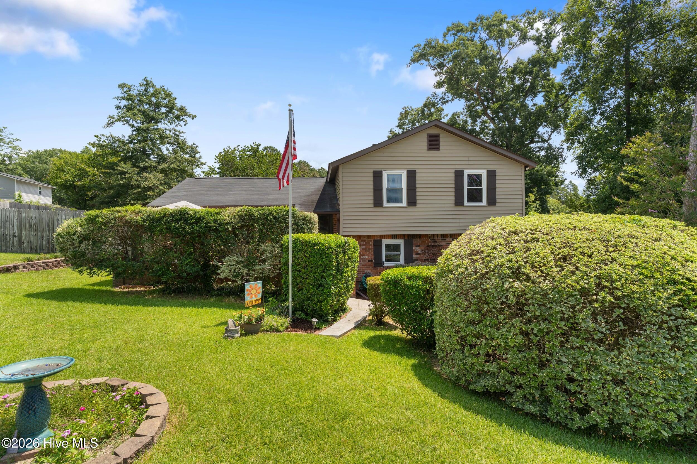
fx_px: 329
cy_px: 232
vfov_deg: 70.4
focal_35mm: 17
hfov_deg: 93.3
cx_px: 348
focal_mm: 17
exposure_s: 1/80
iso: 200
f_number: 8
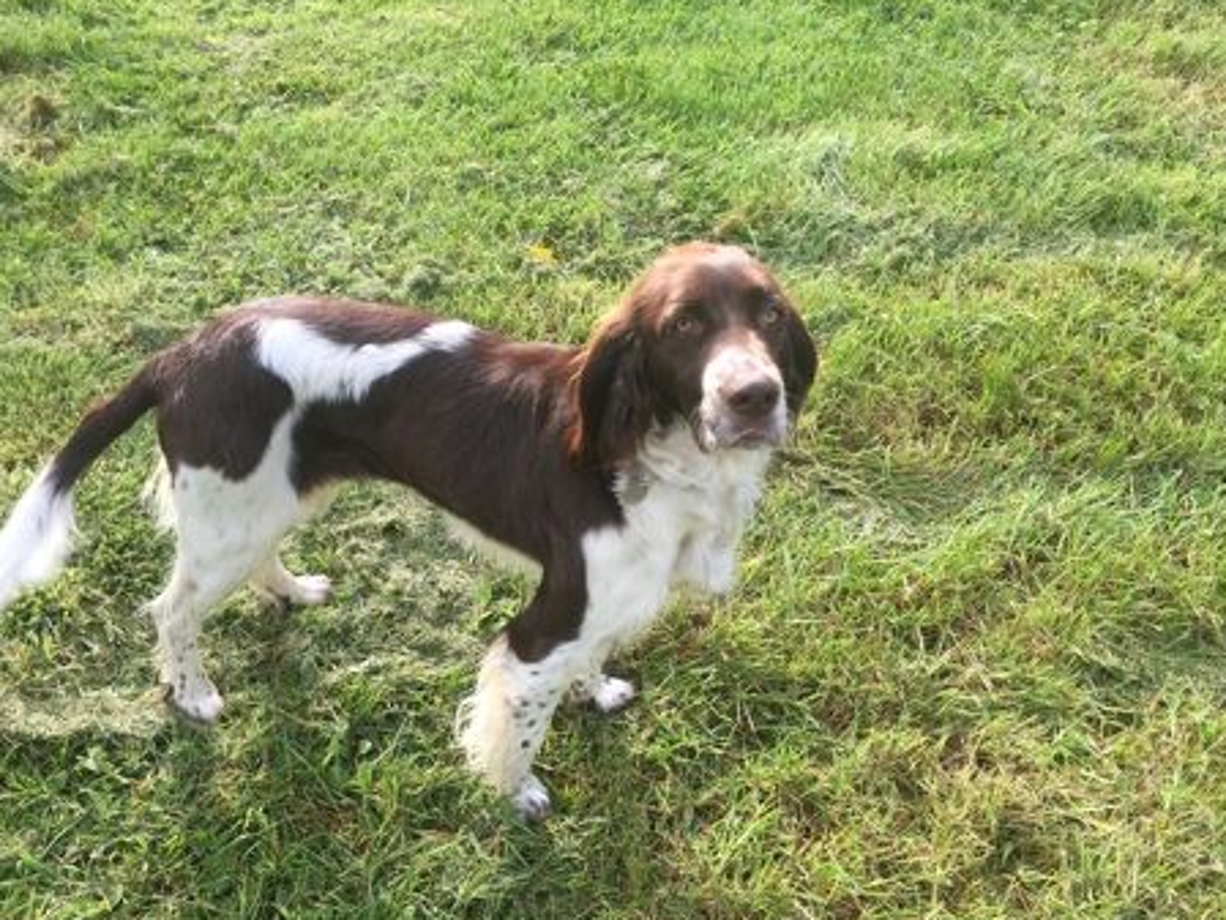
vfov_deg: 45.4
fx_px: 1098
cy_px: 483
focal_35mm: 31
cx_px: 590
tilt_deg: -42.2
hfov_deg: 58.3
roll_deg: -6.9
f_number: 2.2
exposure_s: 1/234
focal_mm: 4.15
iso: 32
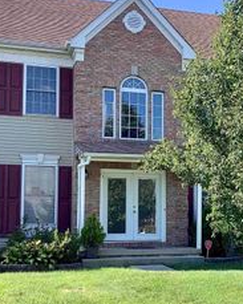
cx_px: 208
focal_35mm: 66
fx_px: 594
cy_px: 180
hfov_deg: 22.7
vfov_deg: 28.7
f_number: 2.4
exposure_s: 1/491
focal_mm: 3.3
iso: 25
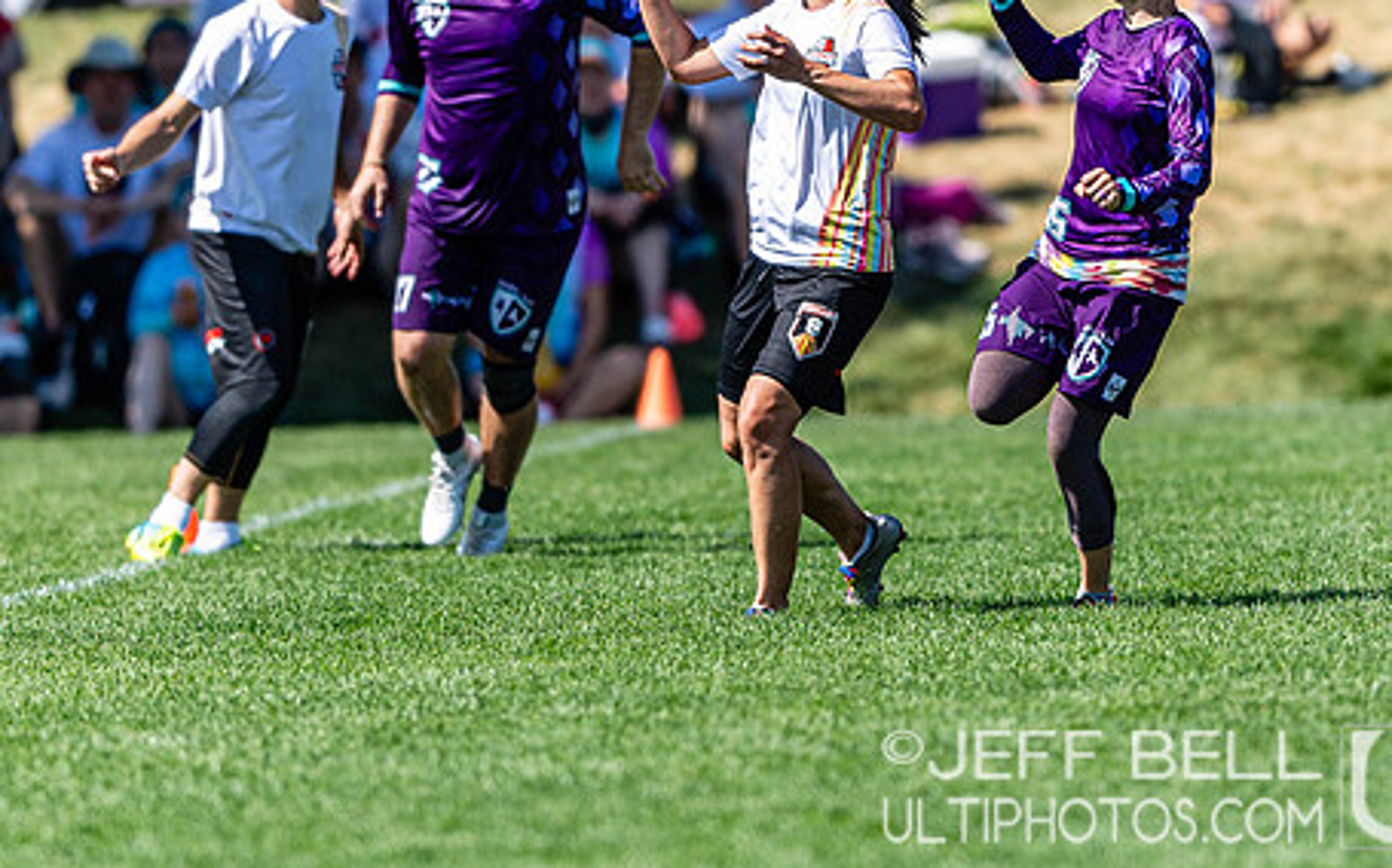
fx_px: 36026
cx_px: 742
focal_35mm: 950
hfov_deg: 2.2
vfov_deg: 1.4
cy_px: 230
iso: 100
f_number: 2.8
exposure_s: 1/2000
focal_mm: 400
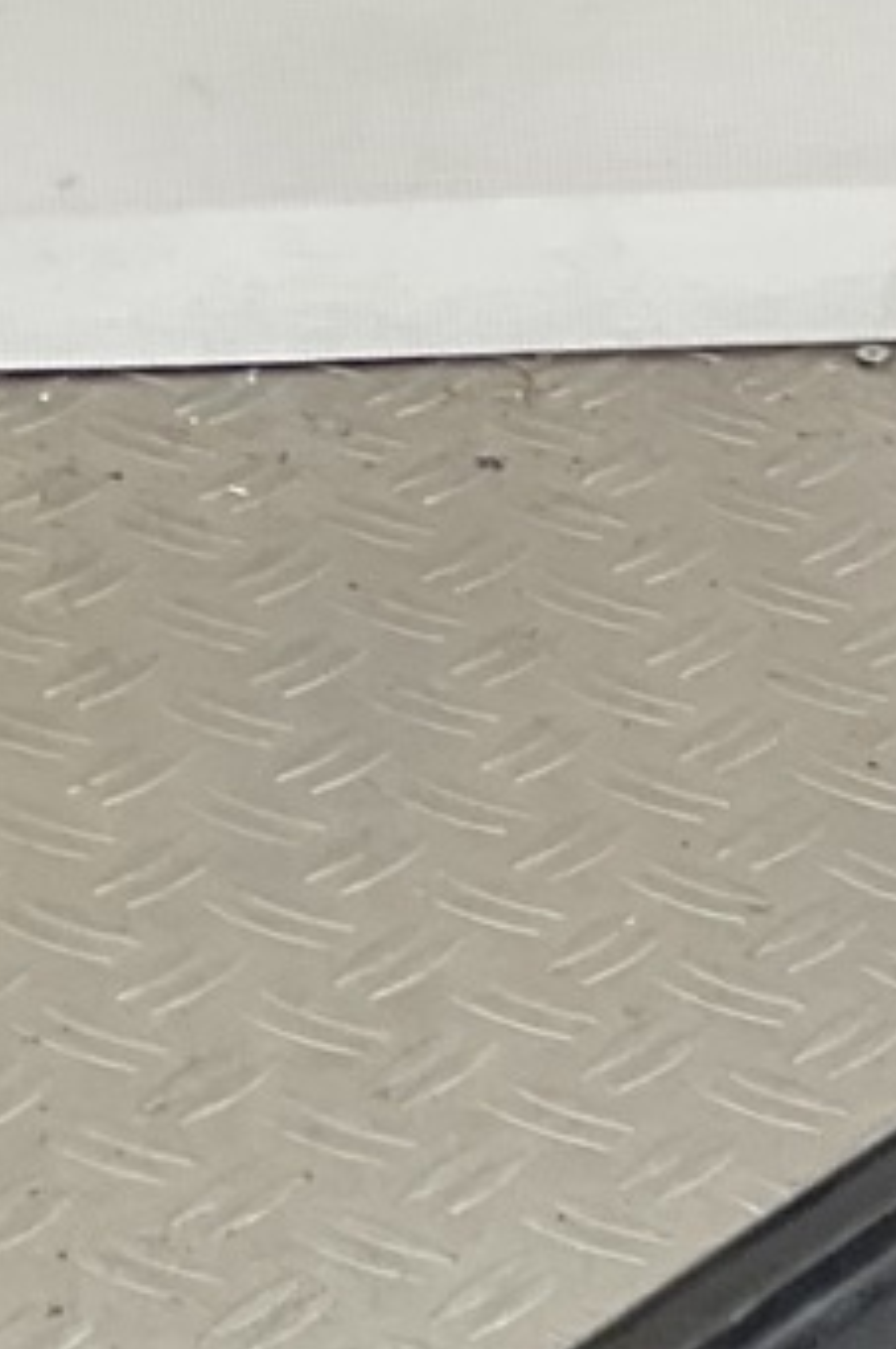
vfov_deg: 11.1
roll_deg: -15.9
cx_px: 3457
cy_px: 1877
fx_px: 6696
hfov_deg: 6.4
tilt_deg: -37.2
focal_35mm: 179
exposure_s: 1/100
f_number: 1.8
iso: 16
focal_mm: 3
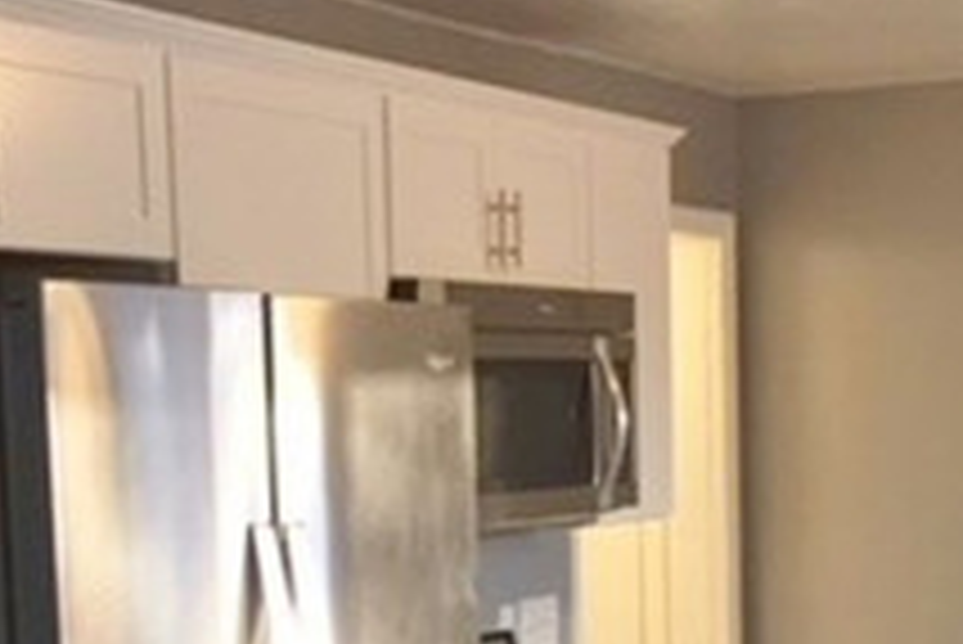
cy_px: 761
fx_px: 2409
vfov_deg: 14.7
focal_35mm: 90
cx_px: 598
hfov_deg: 22.6
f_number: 2.2
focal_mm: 4.15
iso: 80
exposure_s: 1/30
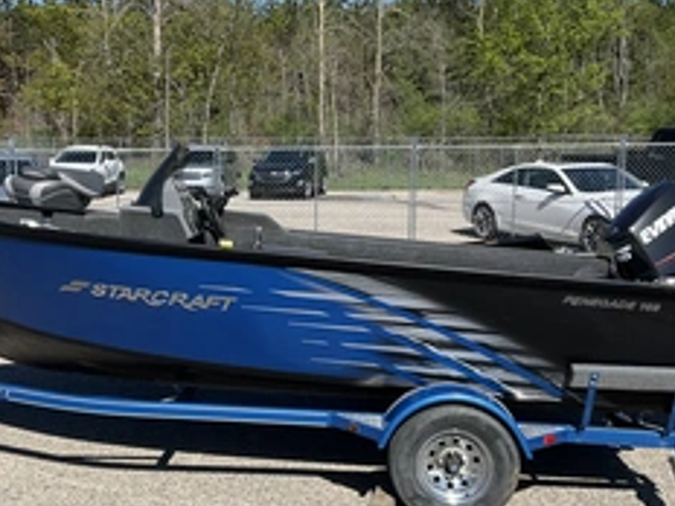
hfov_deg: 37.9
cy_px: 268
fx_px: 975
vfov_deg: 29.1
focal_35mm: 50
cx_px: 241
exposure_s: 1/1848
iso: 25
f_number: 1.8
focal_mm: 3
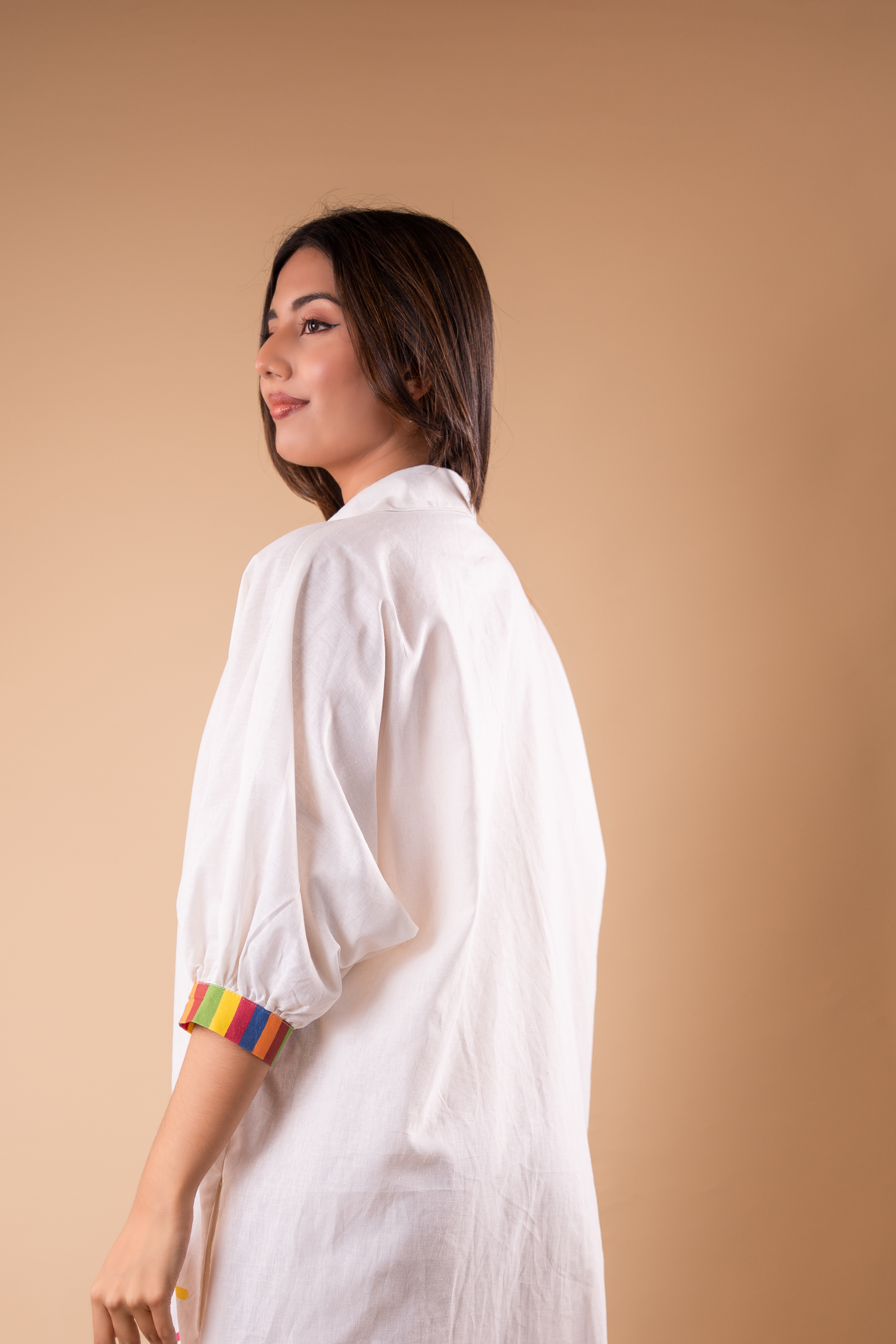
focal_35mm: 73
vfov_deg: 27.4
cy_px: 957
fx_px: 2725
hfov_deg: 18.7
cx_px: 386
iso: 160
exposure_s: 1/200
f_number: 2.8
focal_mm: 51
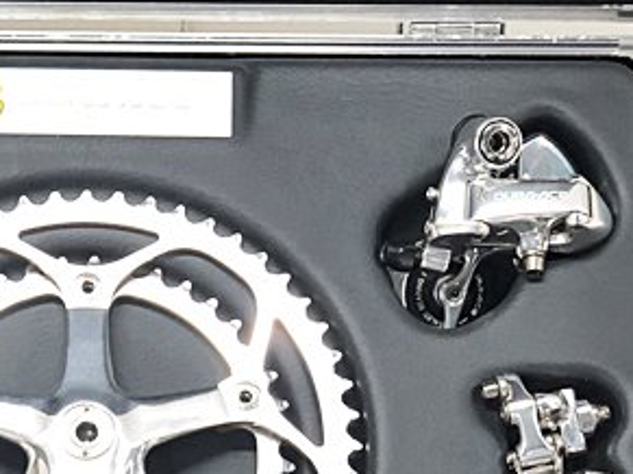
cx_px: 87
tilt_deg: -70.8
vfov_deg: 10.2
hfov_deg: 13.7
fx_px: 2614
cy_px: 544
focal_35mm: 143
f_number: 2.4
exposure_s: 1/33
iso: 160
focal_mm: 6
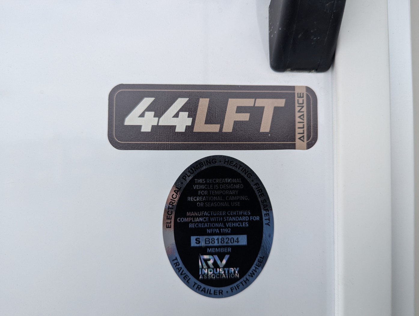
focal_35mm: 24
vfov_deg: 56.9
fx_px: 291
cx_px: 210
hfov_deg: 71.5
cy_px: 158
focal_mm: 6.81
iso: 63
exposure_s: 1/898
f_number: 1.85
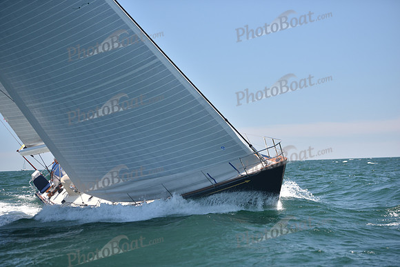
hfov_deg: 20.8
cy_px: 134
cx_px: 200
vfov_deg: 14.0
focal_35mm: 98
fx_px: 1089
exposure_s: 1/1000
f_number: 2.8
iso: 200
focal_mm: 98
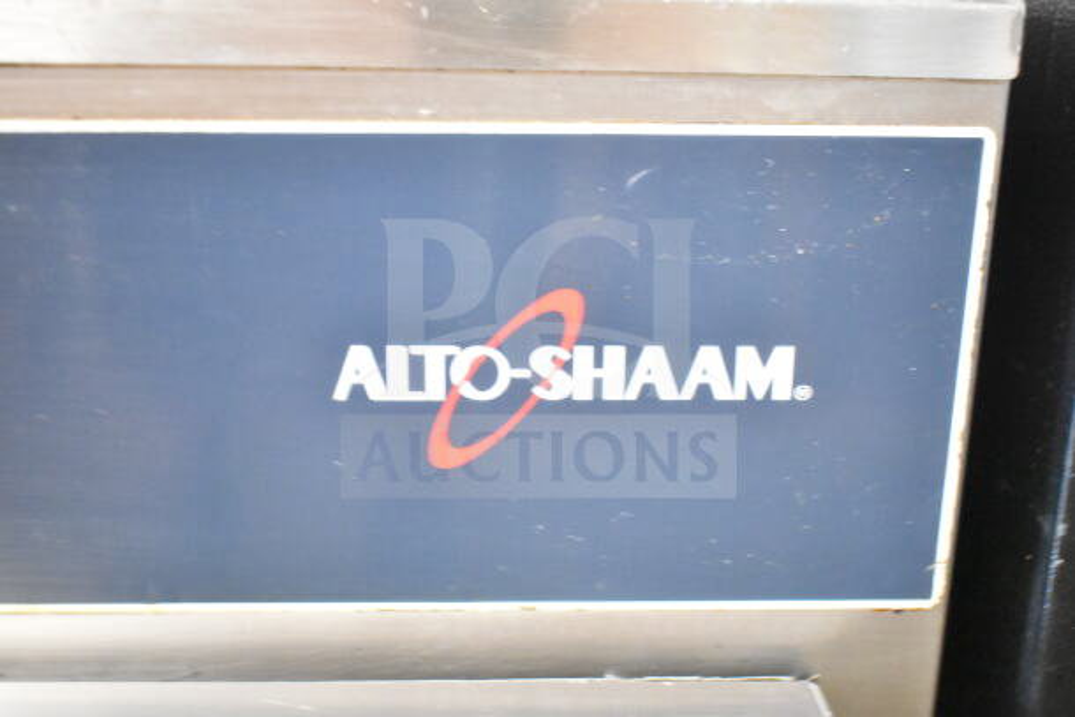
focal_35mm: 42
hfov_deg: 46.4
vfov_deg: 31.9
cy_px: 358
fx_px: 1254
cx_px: 538
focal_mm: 28
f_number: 4.2
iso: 11400
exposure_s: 1/50
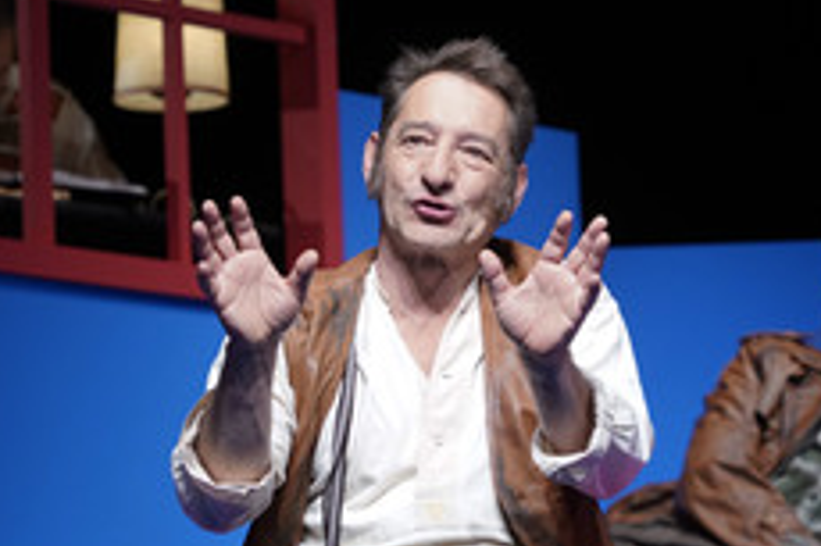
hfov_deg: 7.5
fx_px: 6221
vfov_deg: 5.0
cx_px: 448
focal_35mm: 273
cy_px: 364
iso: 2000
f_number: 5.6
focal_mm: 139
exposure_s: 1/400
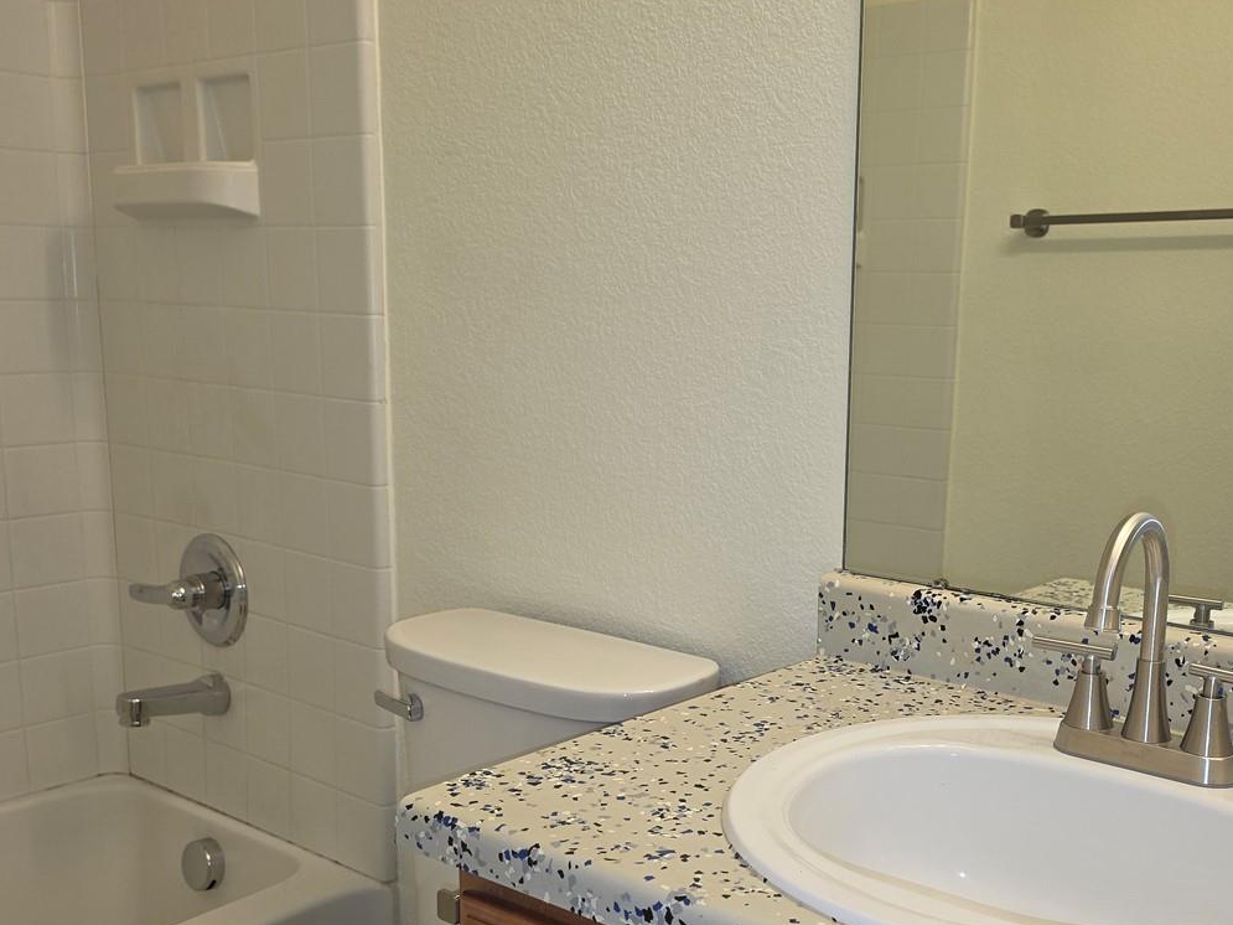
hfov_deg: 49.6
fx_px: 1318
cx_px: 782
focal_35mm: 37
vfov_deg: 38.6
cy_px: 533
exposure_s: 1/60
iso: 40
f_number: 1.4
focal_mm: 6.5
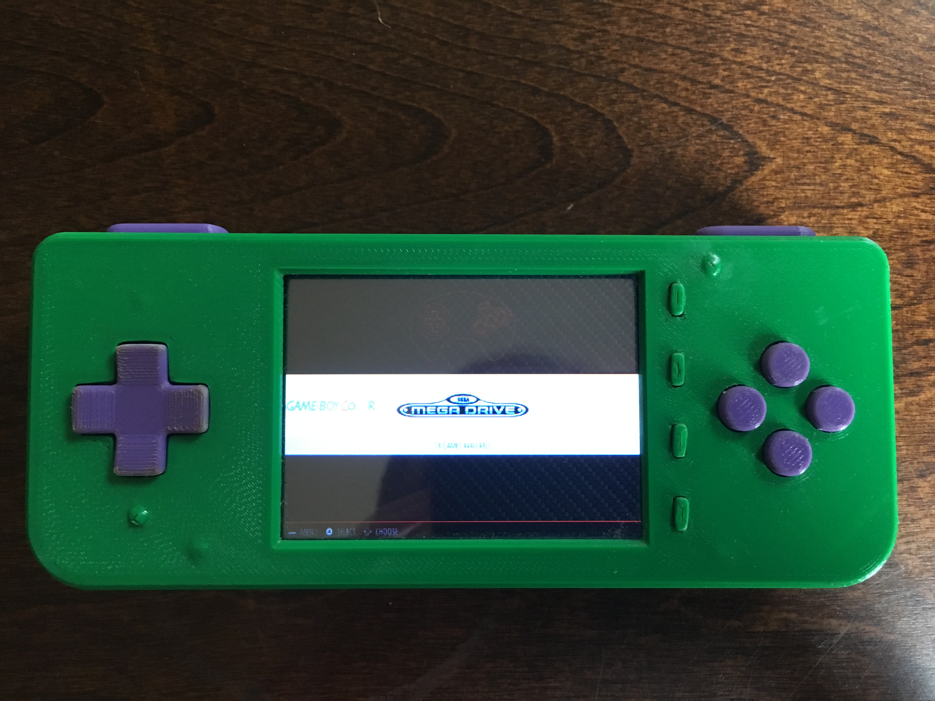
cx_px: 468
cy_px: 350
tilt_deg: -86.3
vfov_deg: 48.2
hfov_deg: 61.7
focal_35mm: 29
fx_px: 783
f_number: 2.2
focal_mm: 4.15
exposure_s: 1/30
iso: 200
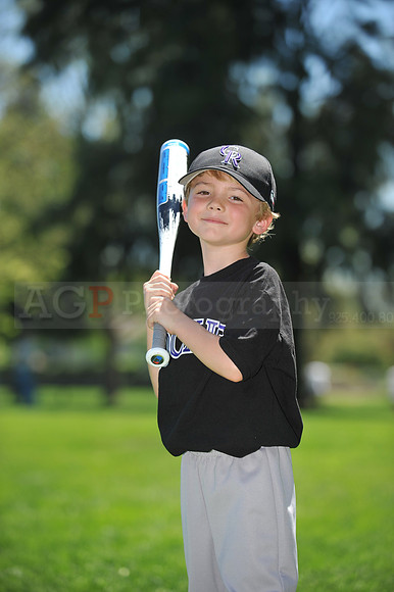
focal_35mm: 130
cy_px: 296
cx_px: 197
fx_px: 2137
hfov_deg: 10.5
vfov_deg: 15.8
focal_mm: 130
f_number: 4
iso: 200
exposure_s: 1/1250
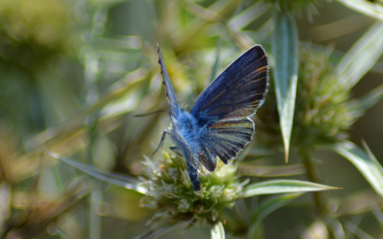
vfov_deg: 2.8
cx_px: 191
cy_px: 122
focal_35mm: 461
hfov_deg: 4.6
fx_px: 4811
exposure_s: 1/1600
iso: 400
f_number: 5.6
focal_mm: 300
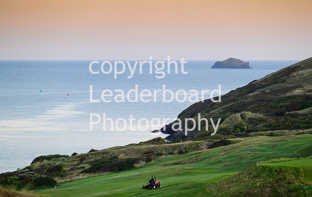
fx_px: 1522
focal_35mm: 178
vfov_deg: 7.4
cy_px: 95
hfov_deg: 11.7
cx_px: 168
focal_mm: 160
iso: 1250
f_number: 3.5
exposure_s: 1/800
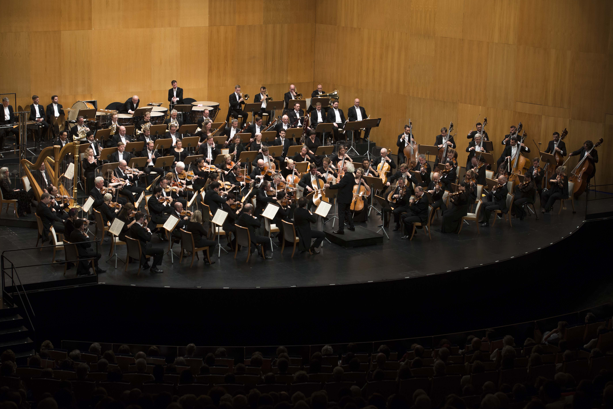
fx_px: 1260
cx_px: 290
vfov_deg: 18.4
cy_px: 213
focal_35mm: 74
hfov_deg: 27.3
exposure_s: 1/160
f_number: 2.8
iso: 1250
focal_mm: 70
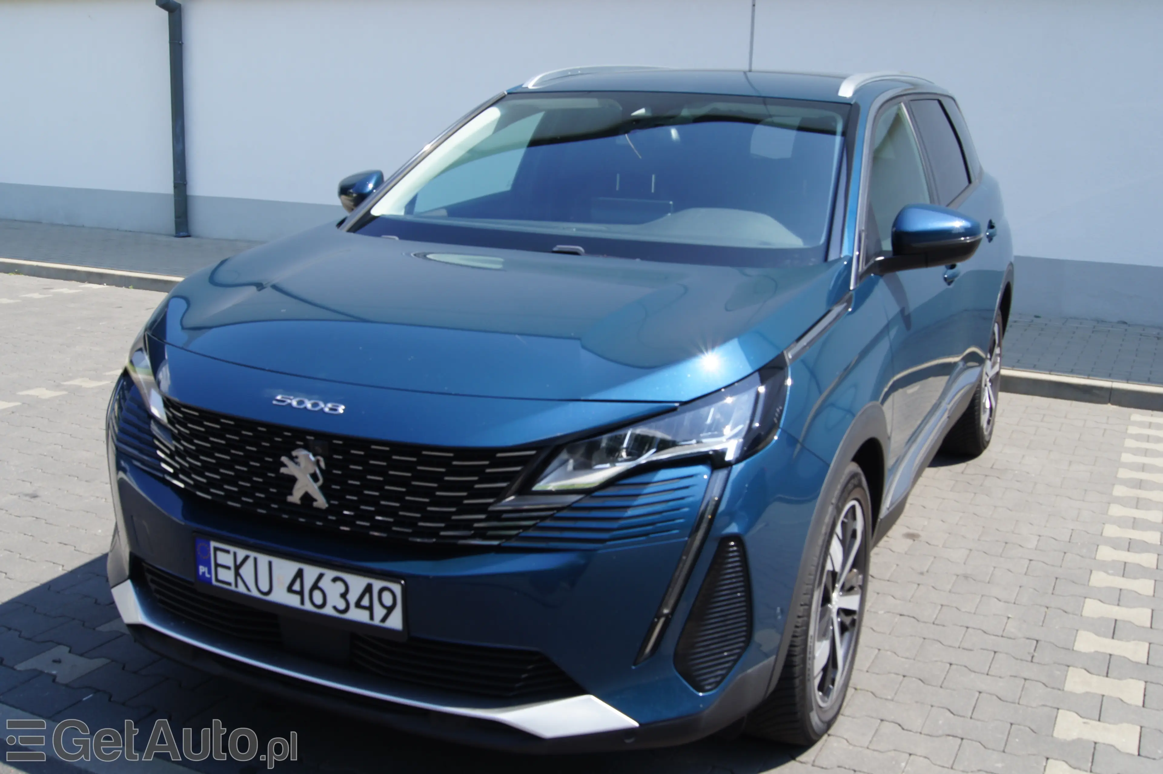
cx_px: 582
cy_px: 387
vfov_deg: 36.8
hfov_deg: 53.2
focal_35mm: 36
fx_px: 1162
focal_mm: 24
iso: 100
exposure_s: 1/60
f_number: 11
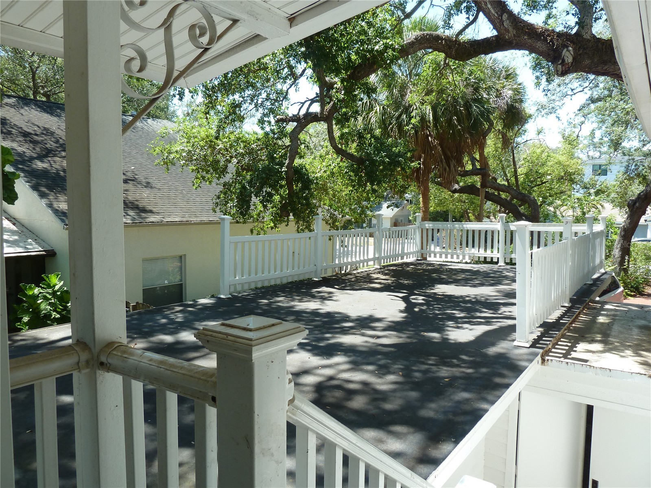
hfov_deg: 69.4
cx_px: 326
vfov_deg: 54.9
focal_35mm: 25
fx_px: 470
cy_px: 244
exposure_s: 1/125
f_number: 4
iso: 80
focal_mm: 4.1
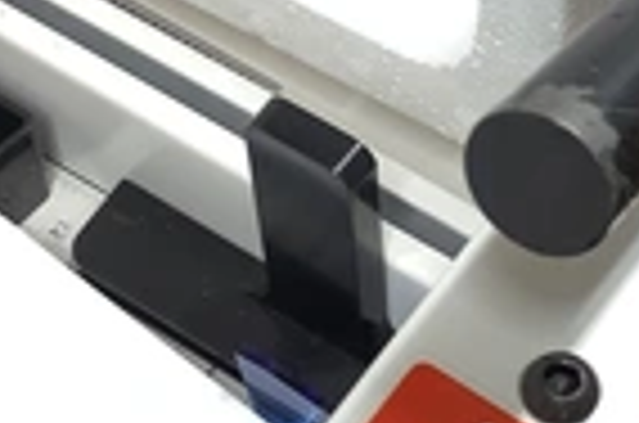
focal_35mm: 91
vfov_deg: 14.9
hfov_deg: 22.1
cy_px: 81
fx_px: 1612
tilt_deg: -50.3
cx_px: 526
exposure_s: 1/60
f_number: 2.4
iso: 80
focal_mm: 3.3
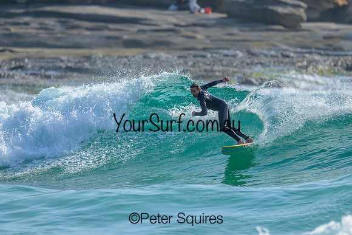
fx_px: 7824
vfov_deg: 1.7
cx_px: 176
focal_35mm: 800
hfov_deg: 2.6
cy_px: 118
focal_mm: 800
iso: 280
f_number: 6.3
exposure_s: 1/2000
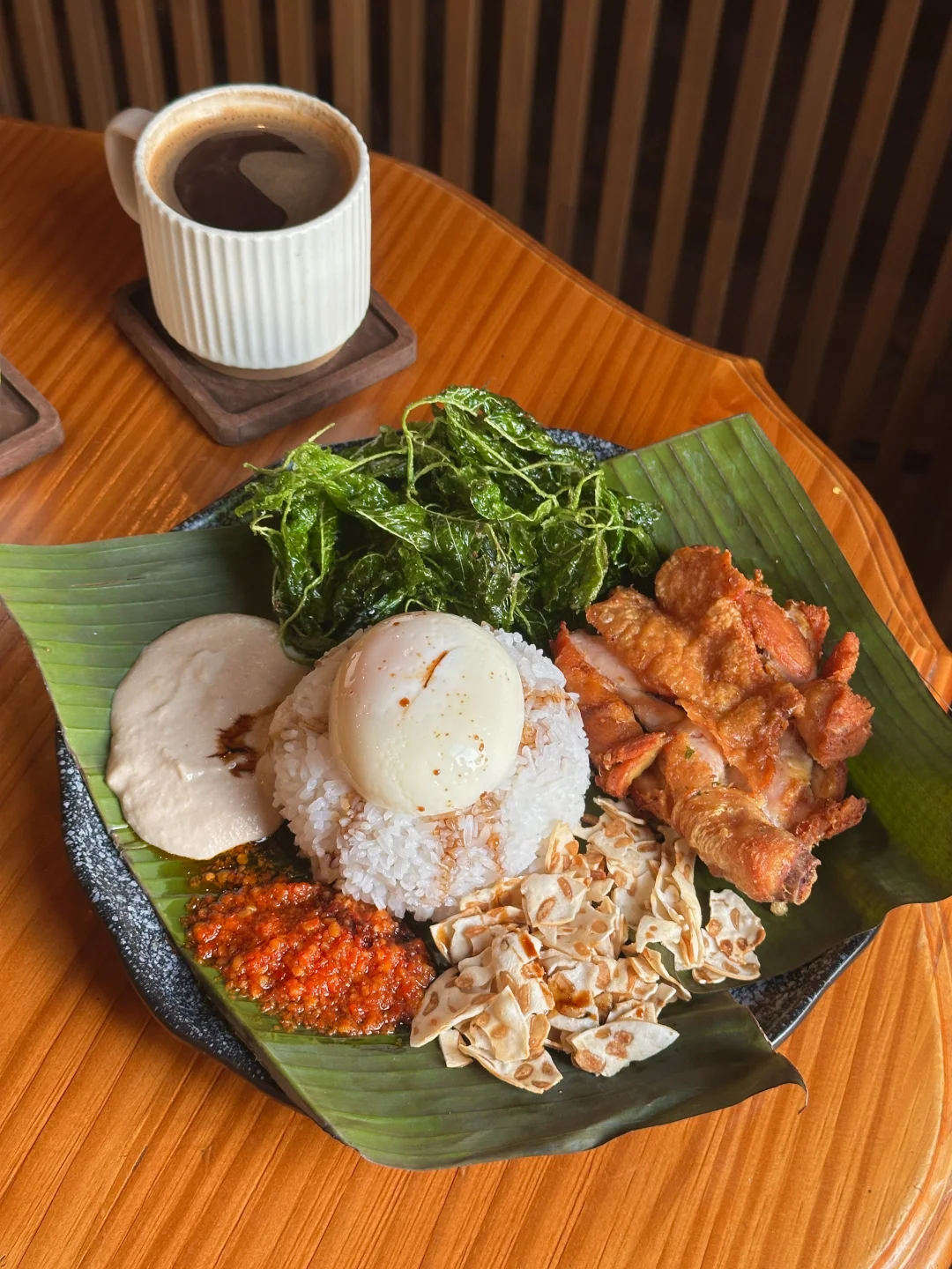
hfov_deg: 30.3
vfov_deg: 39.7
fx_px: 1760
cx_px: 476
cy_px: 634
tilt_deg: -52.9
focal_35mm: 48
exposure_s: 1/50
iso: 50
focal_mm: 6.86
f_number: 1.78
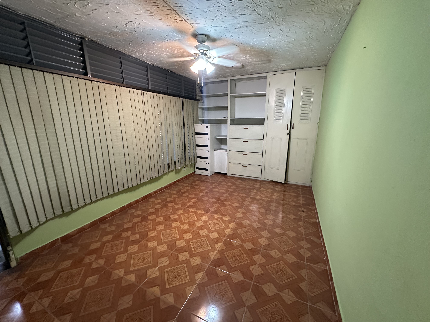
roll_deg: +0.7
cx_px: 215
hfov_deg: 102.1
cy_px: 161
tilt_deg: -13.6
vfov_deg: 85.7
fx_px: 174
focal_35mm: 14
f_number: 2.2
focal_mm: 2.22
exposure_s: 1/60
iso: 500
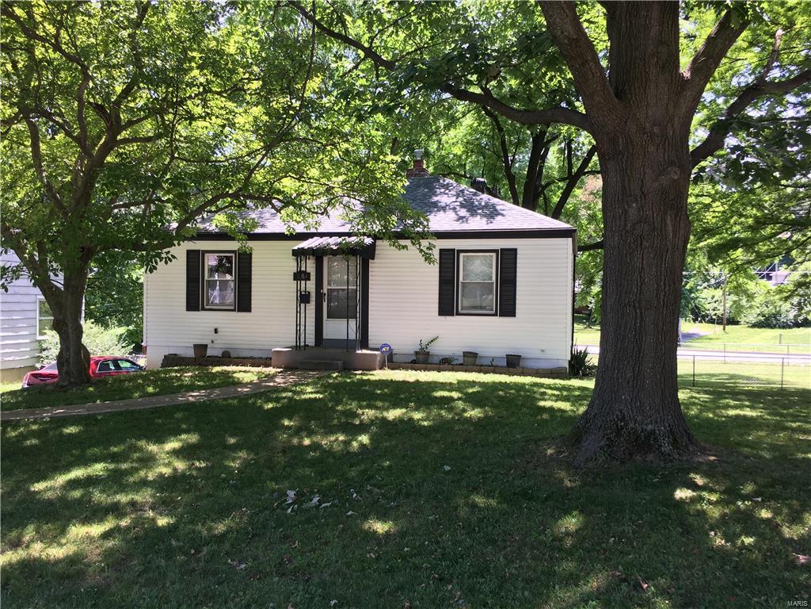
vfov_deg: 48.2
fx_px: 679
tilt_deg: -0.5
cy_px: 304
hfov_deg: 61.7
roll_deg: -1.1
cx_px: 406
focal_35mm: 29
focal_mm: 4.15
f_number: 2.2
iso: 25
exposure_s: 1/122
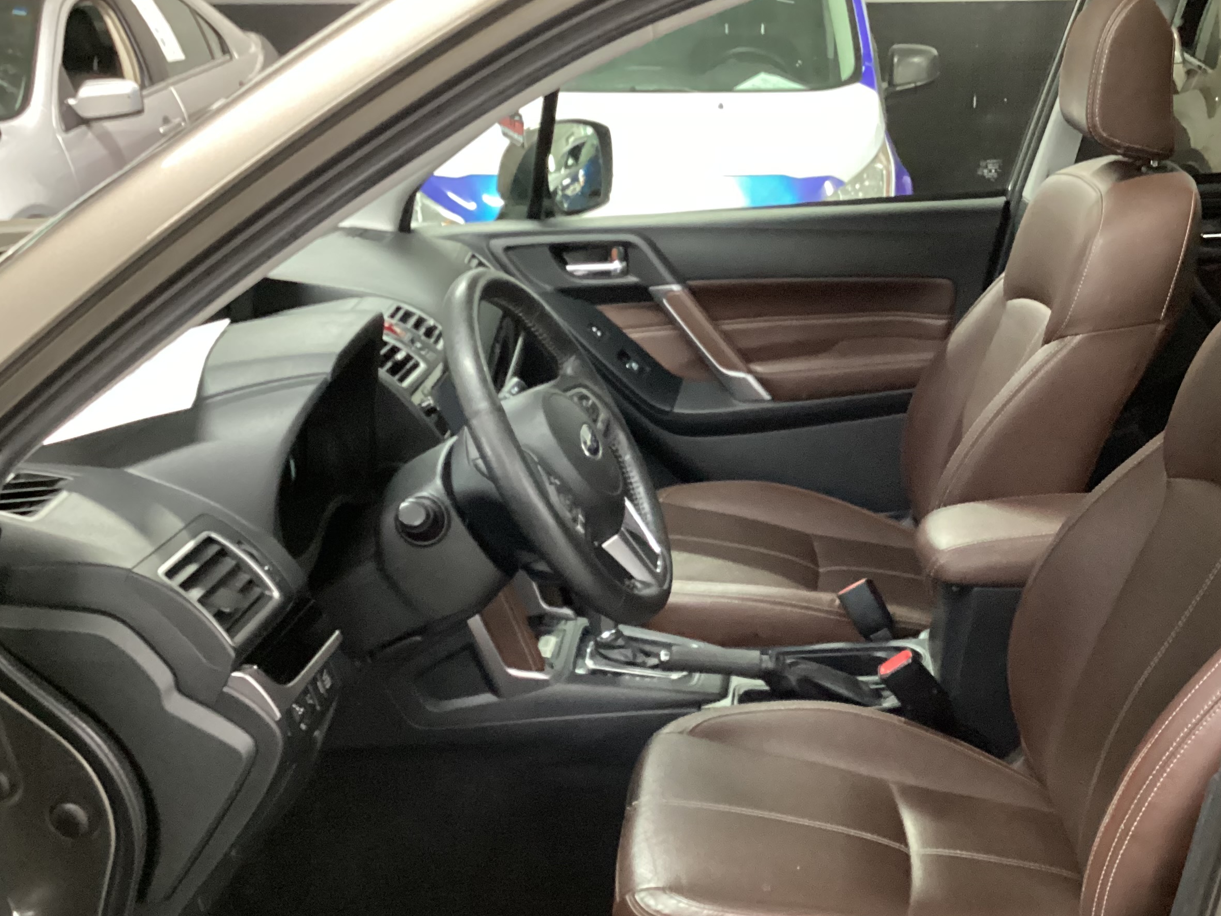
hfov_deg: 43.7
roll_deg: +0.1
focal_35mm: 43
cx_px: 721
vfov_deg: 33.5
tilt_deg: -22.0
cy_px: 549
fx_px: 1517
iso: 640
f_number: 2.4
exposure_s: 1/24
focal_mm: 3.3
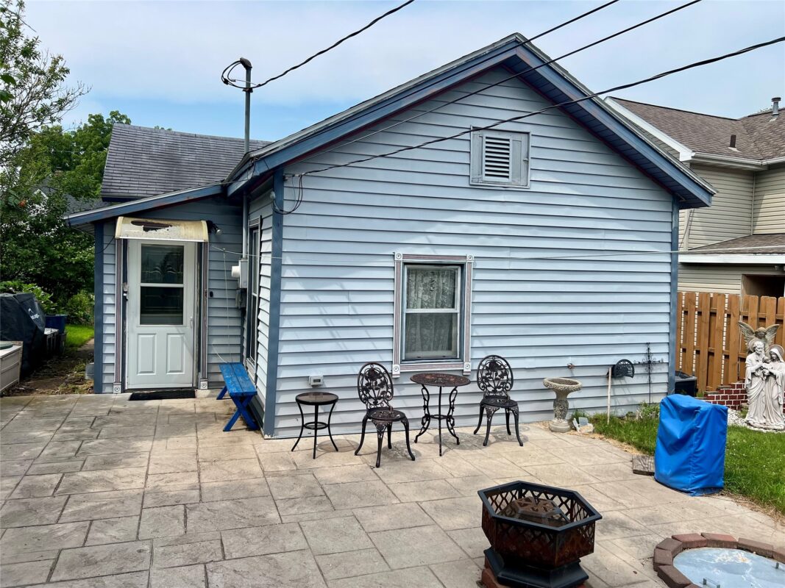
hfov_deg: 67.3
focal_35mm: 26
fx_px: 590
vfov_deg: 53.1
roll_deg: -1.2
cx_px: 392
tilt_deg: -2.7
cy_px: 294
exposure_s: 1/3831
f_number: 1.5
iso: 50
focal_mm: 5.7
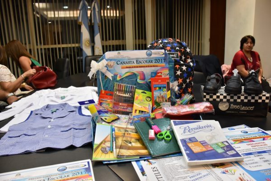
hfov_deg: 67.4
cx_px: 136
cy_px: 90
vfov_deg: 47.9
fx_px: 203
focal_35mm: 27
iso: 1250
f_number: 4.5
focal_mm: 18
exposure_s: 1/80
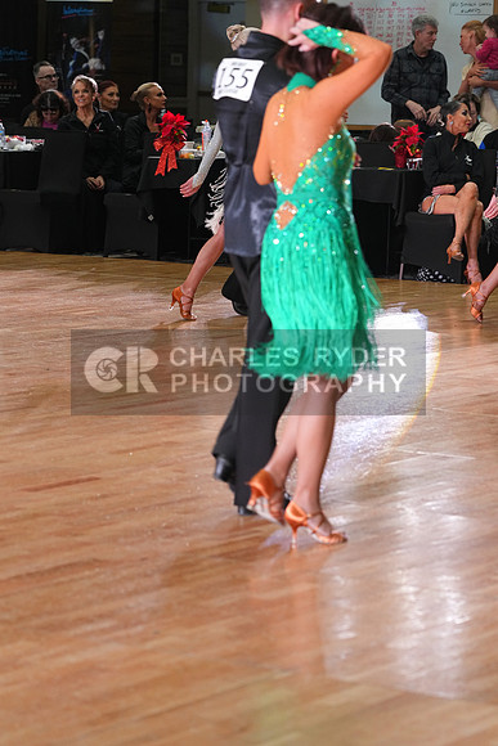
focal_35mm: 129
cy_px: 373
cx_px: 249
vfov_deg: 15.9
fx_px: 2675
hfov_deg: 10.6
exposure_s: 1/200
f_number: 5
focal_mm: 129
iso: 2500
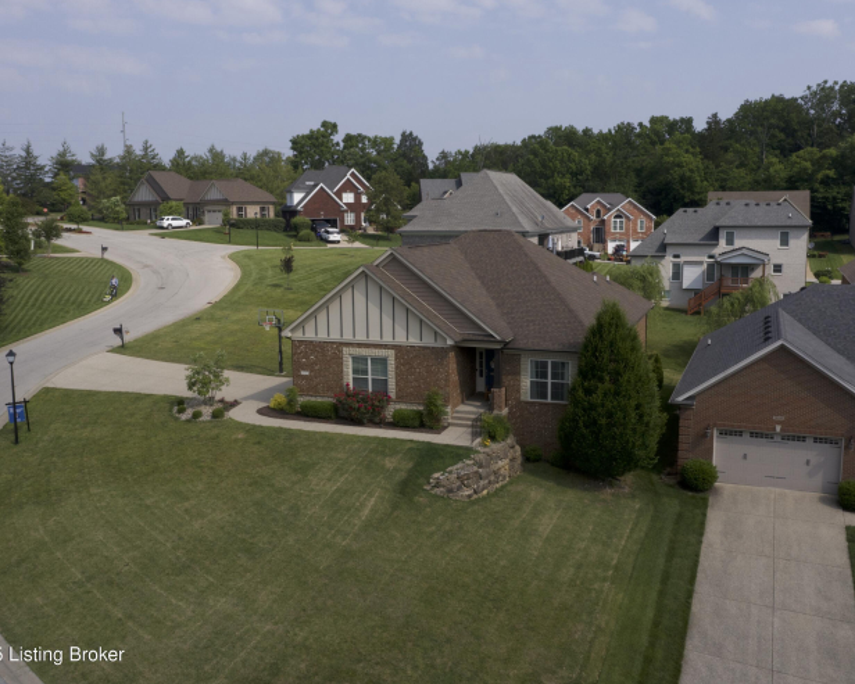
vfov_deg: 45.8
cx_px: 466
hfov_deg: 55.6
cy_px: 339
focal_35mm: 32
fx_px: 810
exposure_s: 1/60
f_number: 9
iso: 100
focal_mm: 10.26
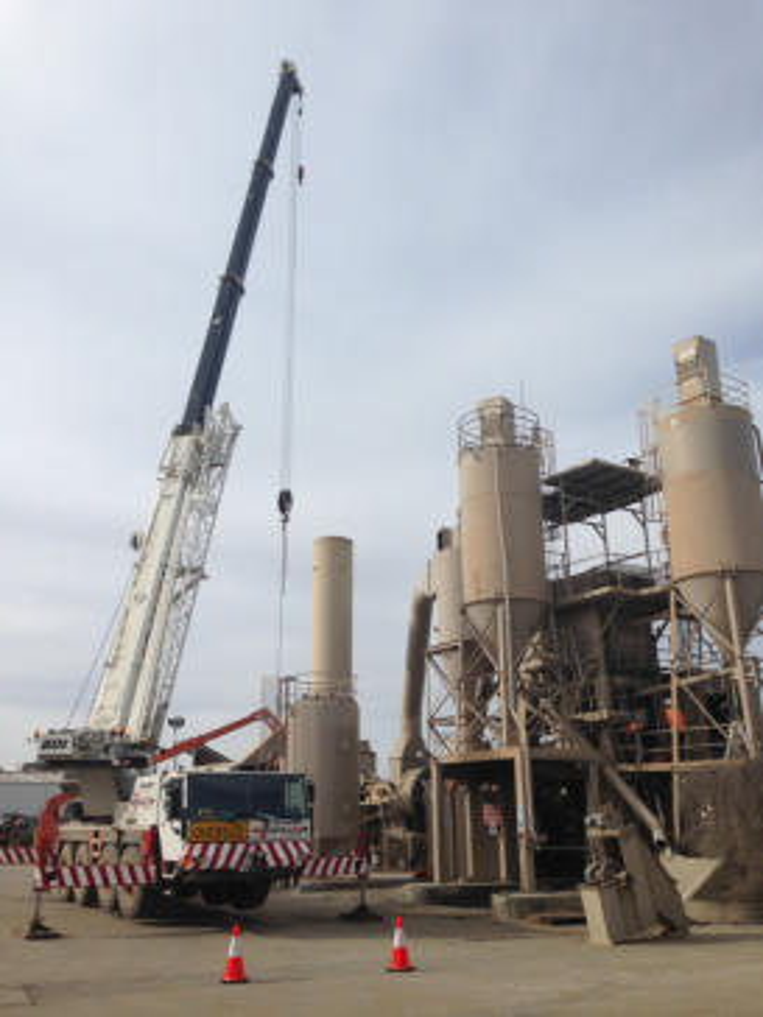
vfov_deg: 55.4
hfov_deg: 42.9
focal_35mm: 33
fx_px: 970
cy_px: 508
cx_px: 382
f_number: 2.4
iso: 50
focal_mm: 4.12
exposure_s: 1/2169
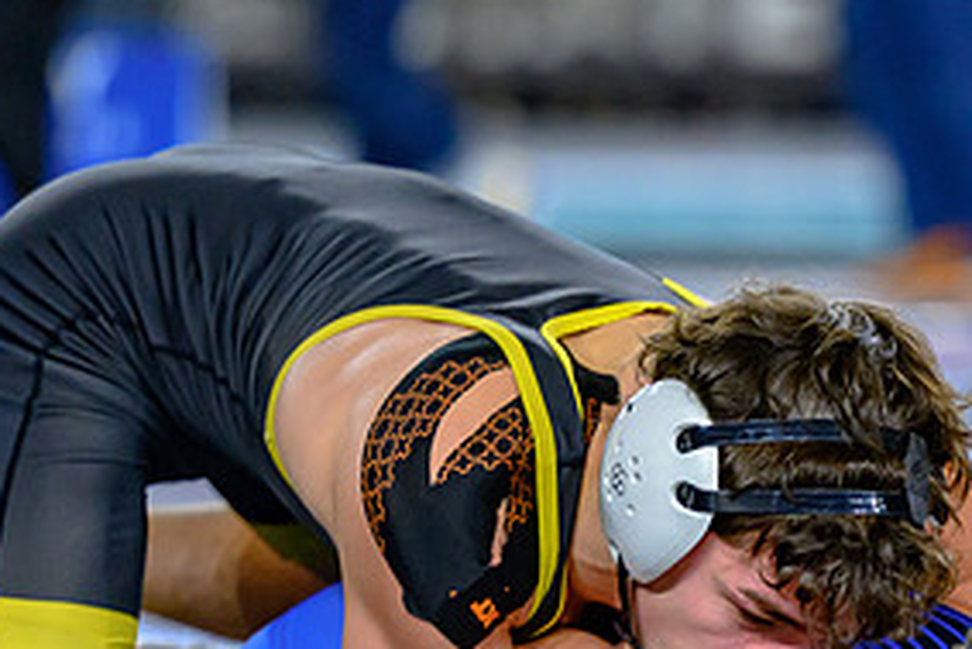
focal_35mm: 436
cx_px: 844
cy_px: 671
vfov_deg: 3.2
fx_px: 11777
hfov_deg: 4.7
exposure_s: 1/800
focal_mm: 145
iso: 2500
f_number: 2.8
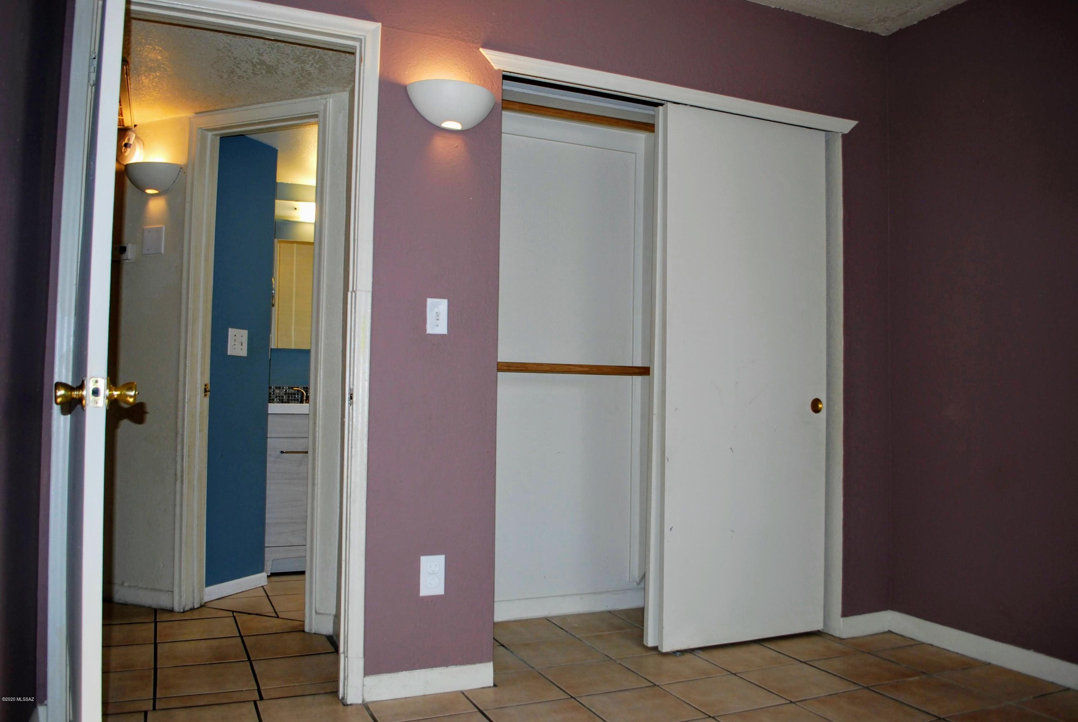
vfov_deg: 48.0
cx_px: 539
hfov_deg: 67.3
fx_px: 809
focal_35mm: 27
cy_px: 361
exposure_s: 1/60
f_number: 3.5
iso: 200
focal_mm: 18
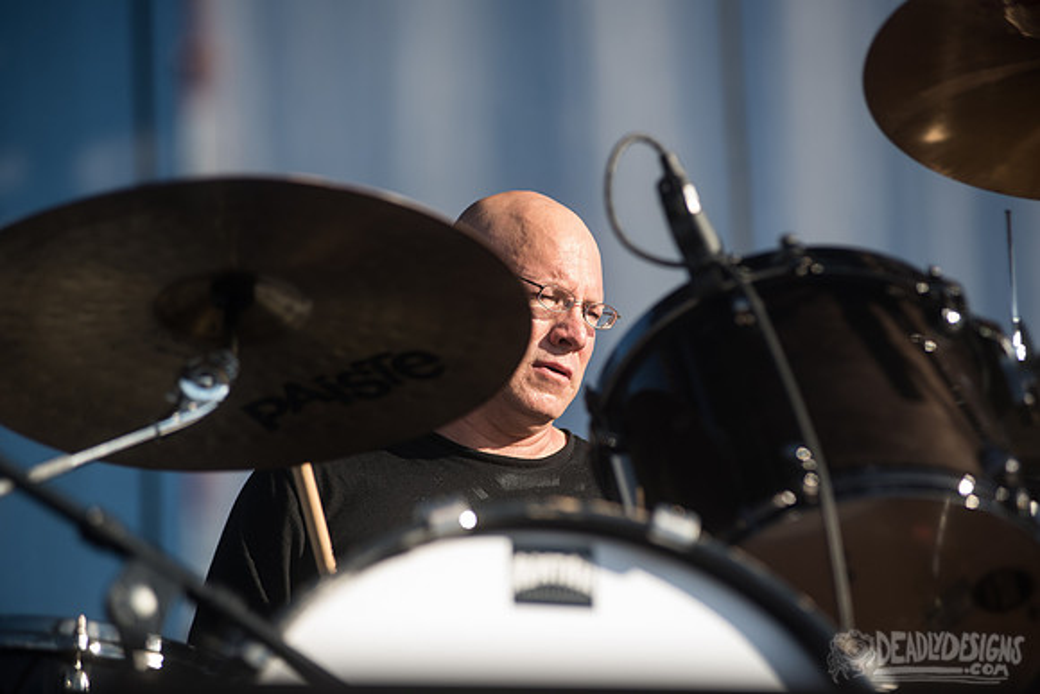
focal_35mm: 145
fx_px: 4190
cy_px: 347
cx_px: 520
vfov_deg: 9.5
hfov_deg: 14.2
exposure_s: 1/1000
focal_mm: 145
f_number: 4
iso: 200
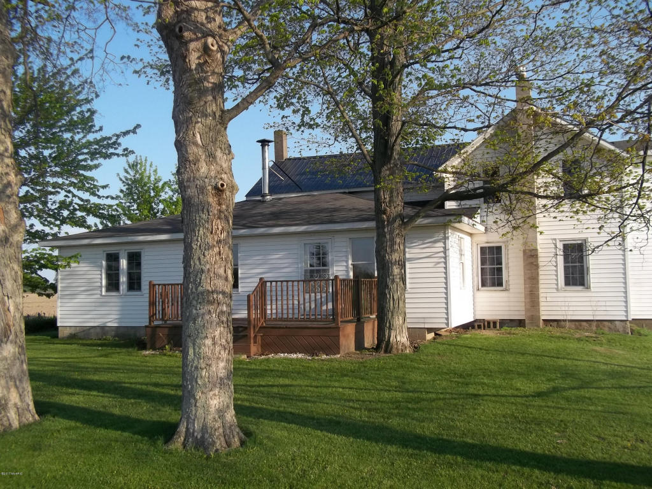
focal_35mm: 32
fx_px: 603
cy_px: 244
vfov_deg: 44.2
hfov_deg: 56.8
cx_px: 326
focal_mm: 5.7
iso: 80
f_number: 8.8
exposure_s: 1/100
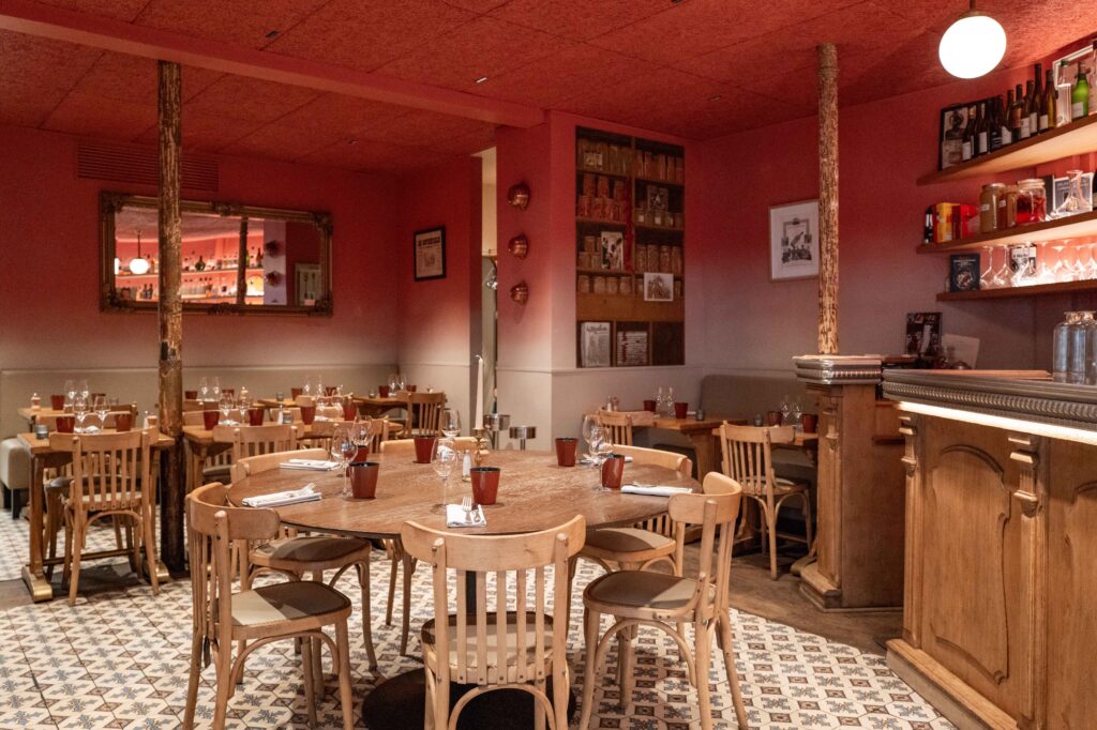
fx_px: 853
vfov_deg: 46.4
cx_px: 548
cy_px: 365
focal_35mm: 28
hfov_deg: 65.5
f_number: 4
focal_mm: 28
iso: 6400
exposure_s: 1/250
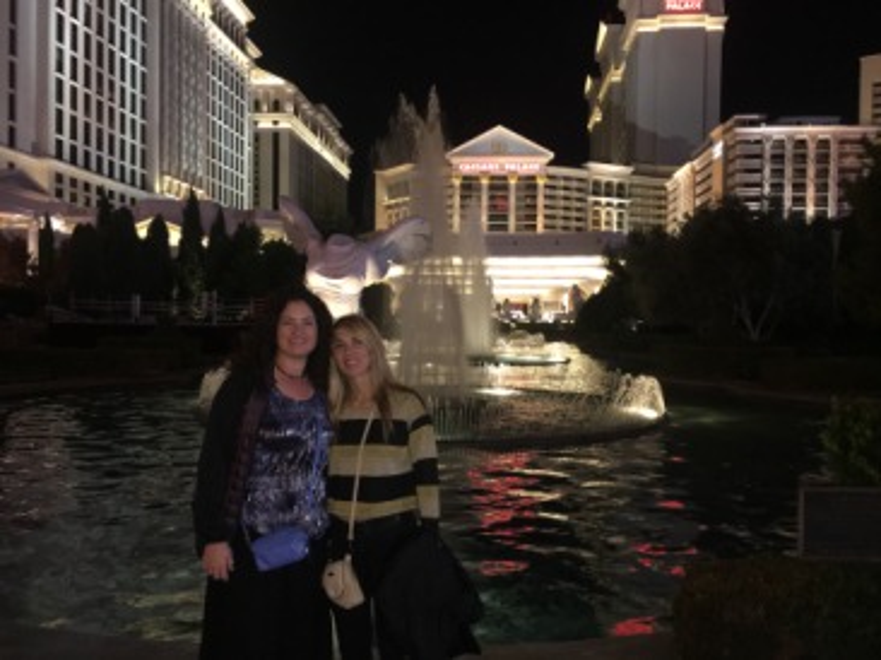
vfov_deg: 48.2
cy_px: 330
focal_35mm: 29
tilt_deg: -0.4
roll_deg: -0.1
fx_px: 738
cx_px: 440
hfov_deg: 61.7
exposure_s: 1/16
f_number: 2.2
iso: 250
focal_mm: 4.15
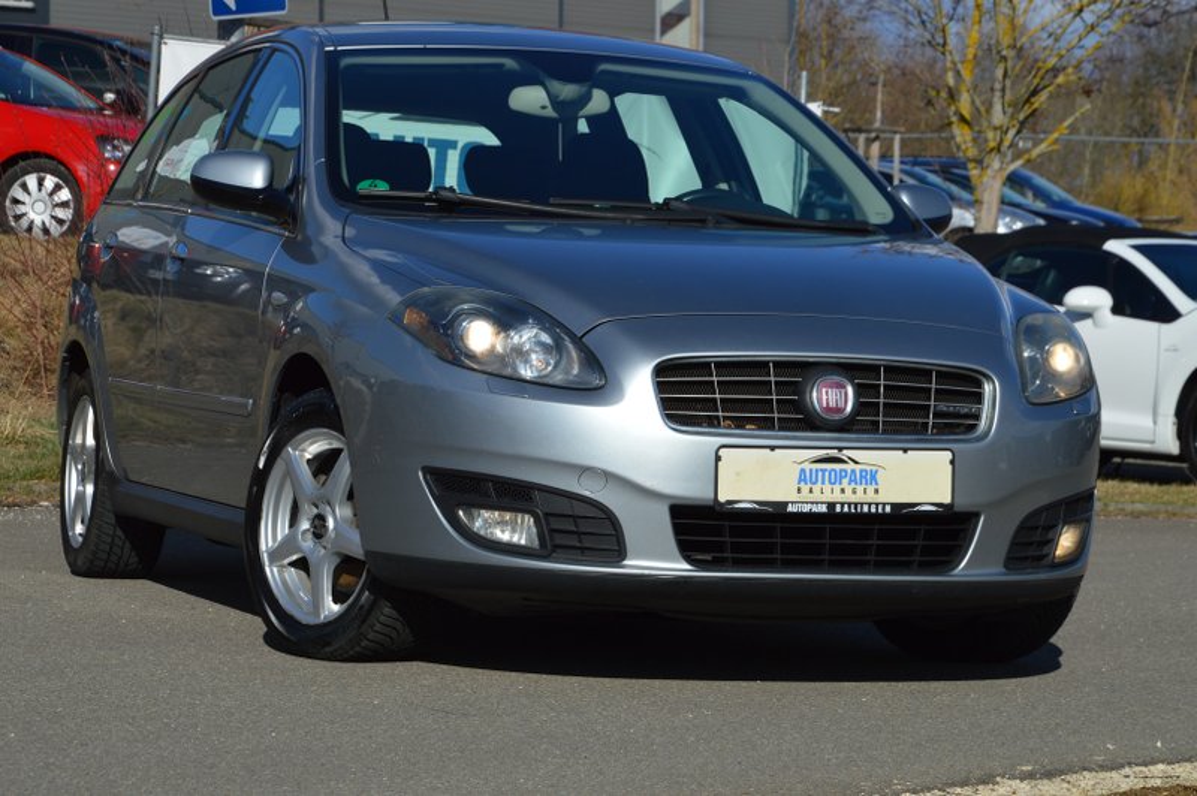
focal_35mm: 120
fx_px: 3987
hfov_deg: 17.1
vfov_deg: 11.4
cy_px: 398
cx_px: 598
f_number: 10
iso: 100
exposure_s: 1/400
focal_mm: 80
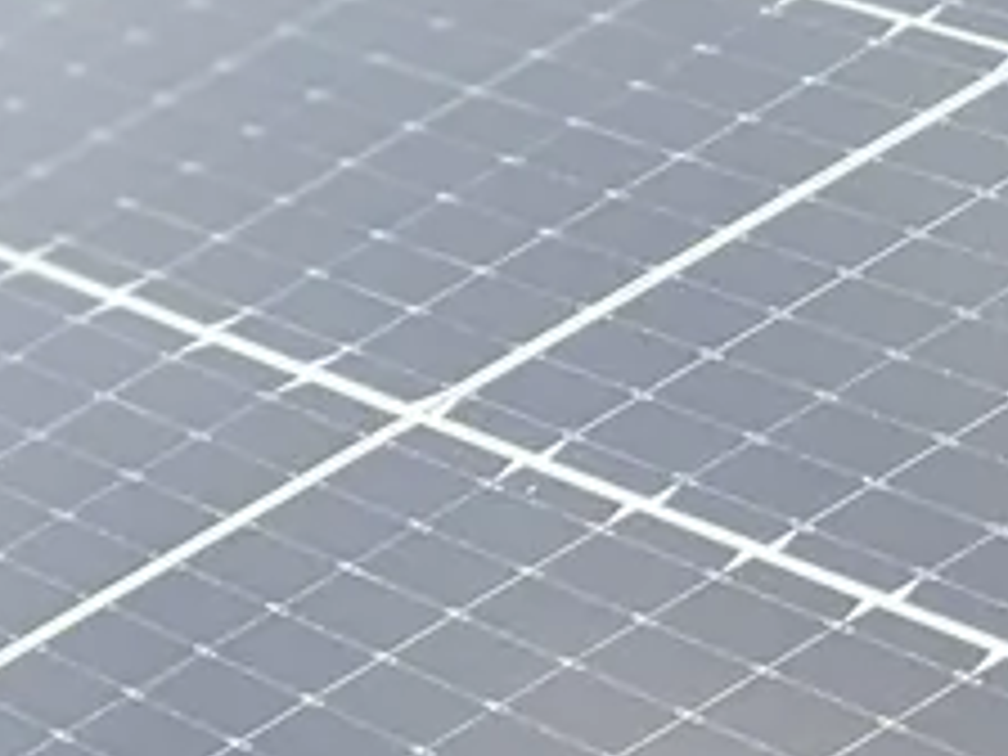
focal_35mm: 516
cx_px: 2192
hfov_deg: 3.8
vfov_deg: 2.9
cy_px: -398
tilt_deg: -5.7
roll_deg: -0.7
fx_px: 15026
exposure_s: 1/330
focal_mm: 9
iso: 32
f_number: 2.8
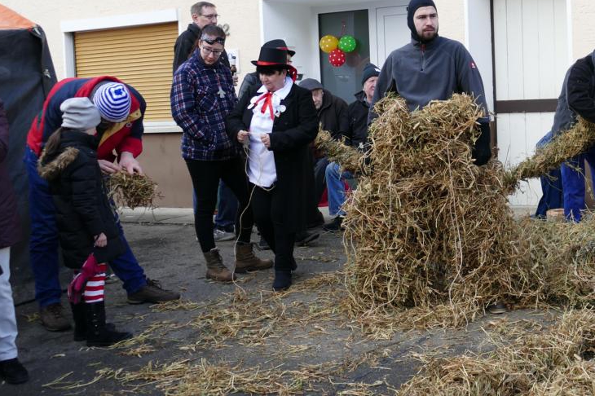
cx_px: 465
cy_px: 162
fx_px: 991
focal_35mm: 60
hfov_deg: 32.6
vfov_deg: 22.6
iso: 125
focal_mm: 13.7
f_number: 3.1
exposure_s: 1/320
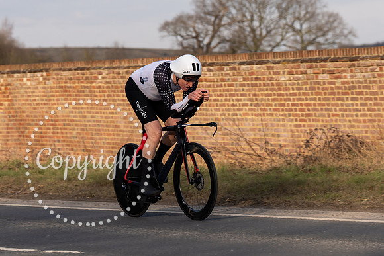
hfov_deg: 12.8
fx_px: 1713
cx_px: 184
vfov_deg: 8.5
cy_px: 94
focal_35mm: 161
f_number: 4
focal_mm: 105
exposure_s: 1/800
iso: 125
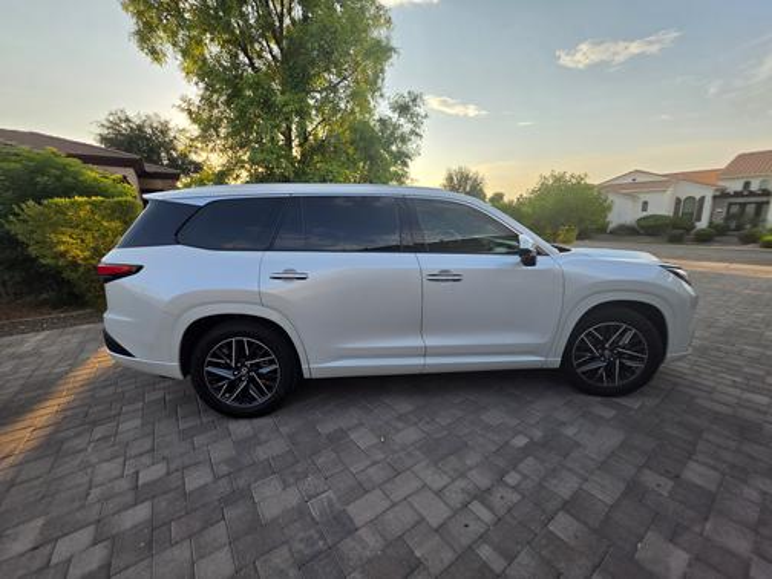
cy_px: 290
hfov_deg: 106.2
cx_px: 386
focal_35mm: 13
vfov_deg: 89.9
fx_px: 290
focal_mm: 2.2
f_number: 1.9
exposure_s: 1/989
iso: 32
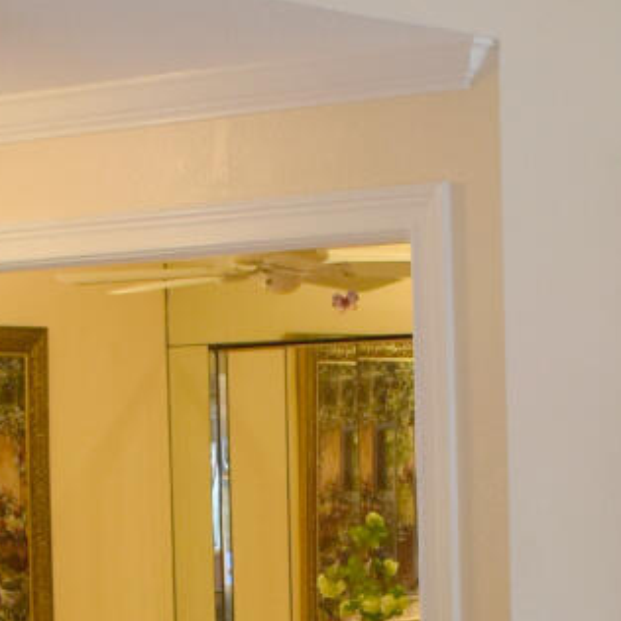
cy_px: 751
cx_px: 274
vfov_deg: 11.8
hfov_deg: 12.0
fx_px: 2943
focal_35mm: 145
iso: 800
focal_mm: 18
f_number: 4
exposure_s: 1/60
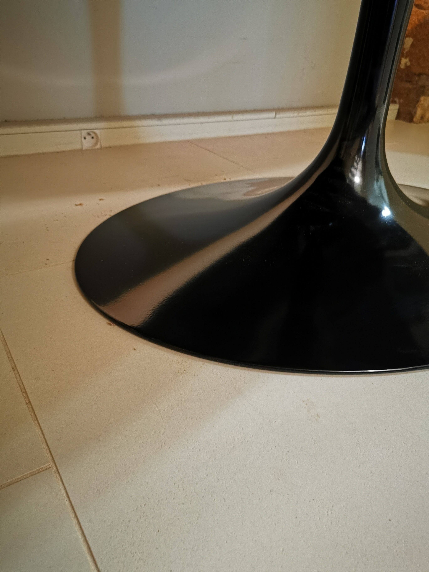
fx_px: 446
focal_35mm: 27
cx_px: 214
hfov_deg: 51.4
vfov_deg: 65.3
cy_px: 286
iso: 320
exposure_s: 4
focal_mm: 5.58
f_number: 1.8
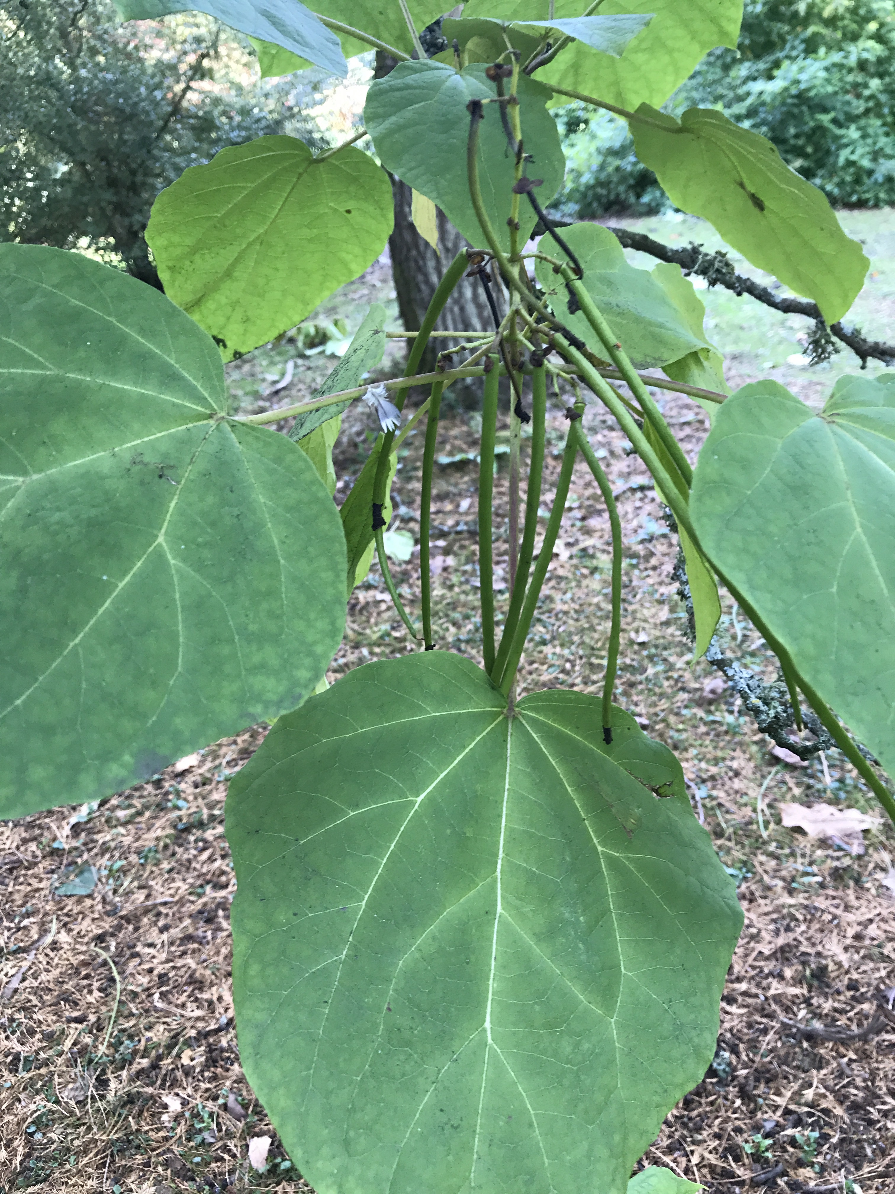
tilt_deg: -17.4
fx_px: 965
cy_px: 597
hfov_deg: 49.7
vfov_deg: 63.4
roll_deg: +11.7
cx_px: 448
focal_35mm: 28
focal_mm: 3.99
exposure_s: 1/33
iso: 20
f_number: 1.8
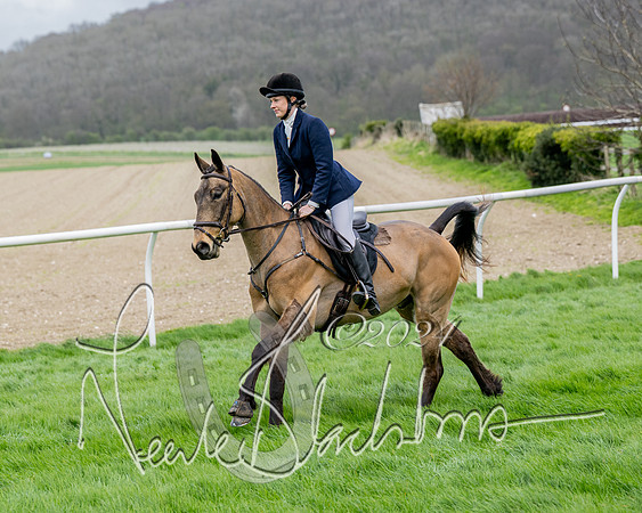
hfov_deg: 13.2
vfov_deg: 10.6
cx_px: 279
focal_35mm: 146
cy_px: 318
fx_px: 2767
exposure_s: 1/1250
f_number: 4
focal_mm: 95
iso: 400
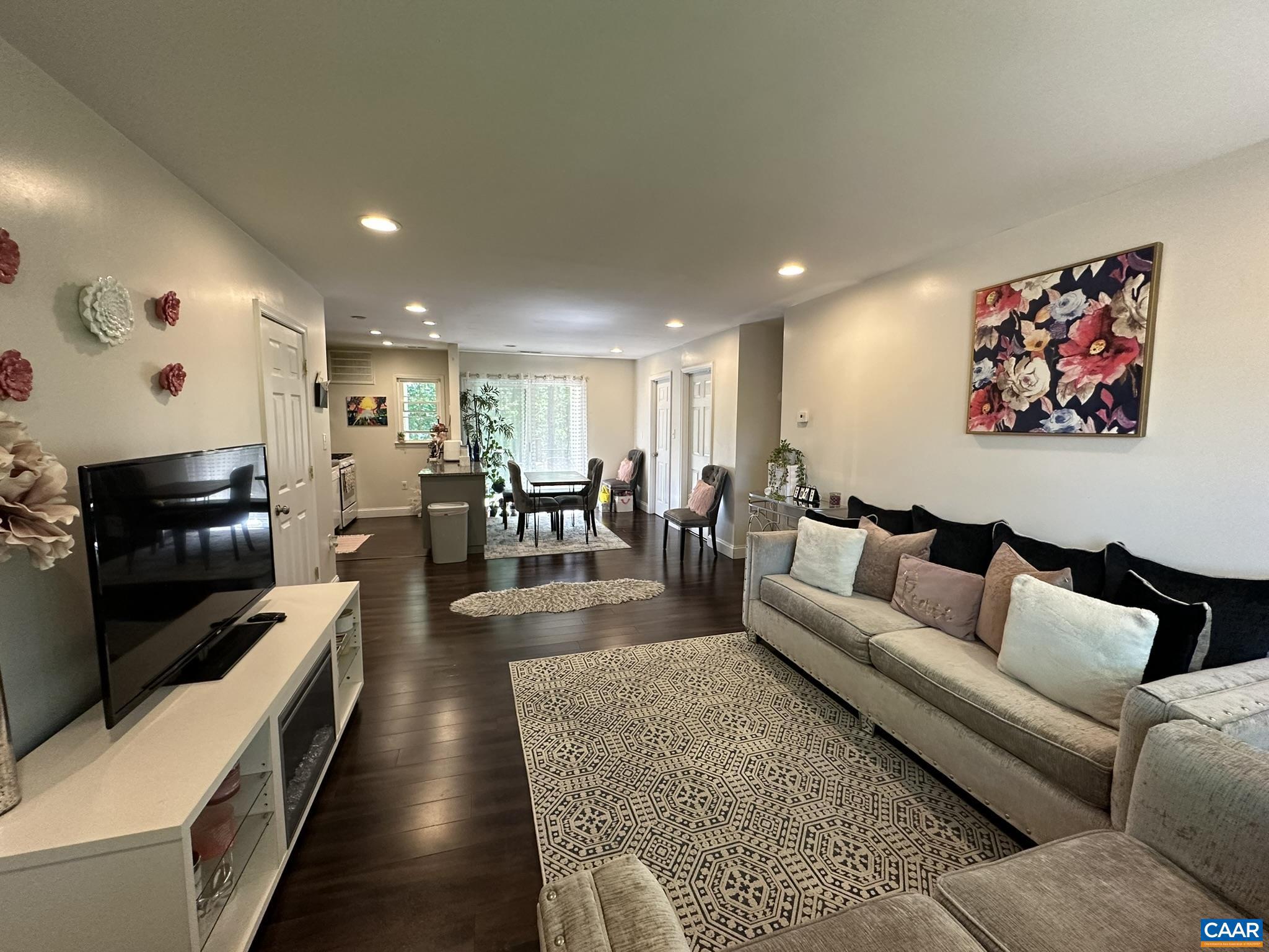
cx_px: 634
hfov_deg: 102.1
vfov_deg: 85.7
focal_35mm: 14
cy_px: 476
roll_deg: -0.8
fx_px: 513
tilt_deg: -5.3
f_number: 2.2
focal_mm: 2.22
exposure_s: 1/120
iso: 320
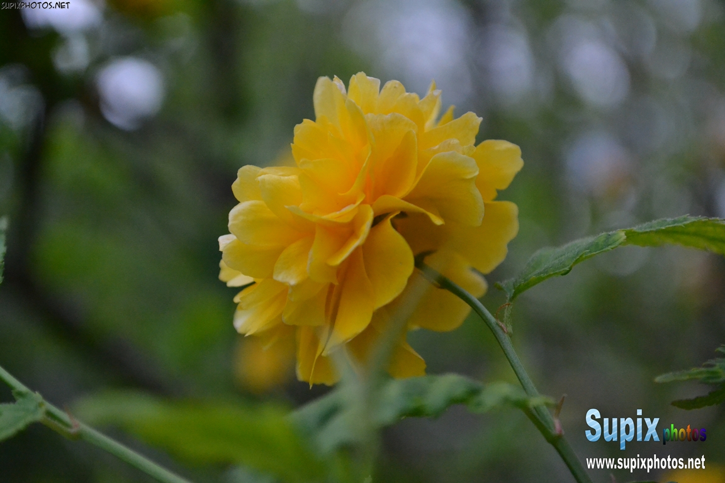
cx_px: 362
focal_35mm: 82
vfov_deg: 16.6
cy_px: 242
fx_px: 1661
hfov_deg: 24.6
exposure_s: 1/1600
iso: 3200
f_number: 5.6
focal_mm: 55
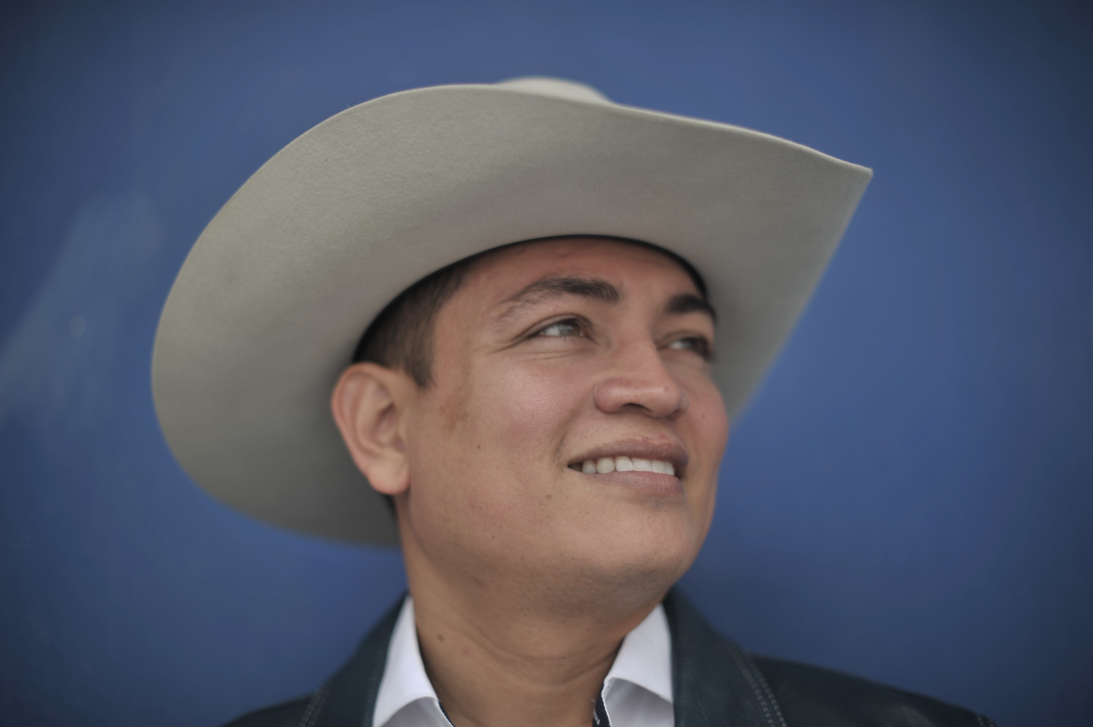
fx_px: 1517
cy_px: 364
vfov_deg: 27.0
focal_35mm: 50
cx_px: 546
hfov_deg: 39.6
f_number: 1.6
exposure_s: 1/2500
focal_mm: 50
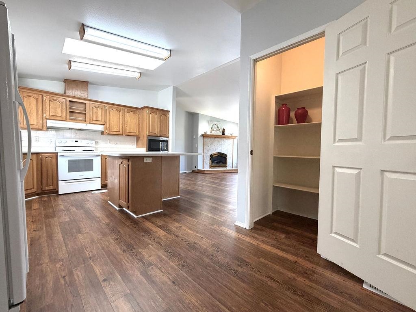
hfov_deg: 102.1
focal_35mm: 14
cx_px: 208
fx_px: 168
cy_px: 156
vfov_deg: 85.7
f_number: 2.2
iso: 250
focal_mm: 2.22
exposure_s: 1/120
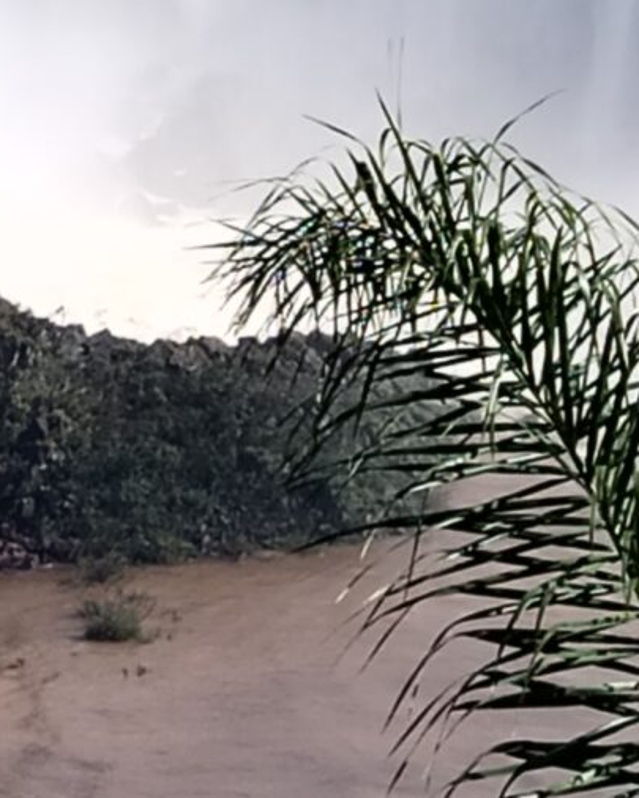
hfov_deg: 6.3
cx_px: 1472
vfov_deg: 8.0
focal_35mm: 237
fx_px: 5601
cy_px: -278
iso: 100
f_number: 1.75
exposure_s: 1/604
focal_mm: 5.25
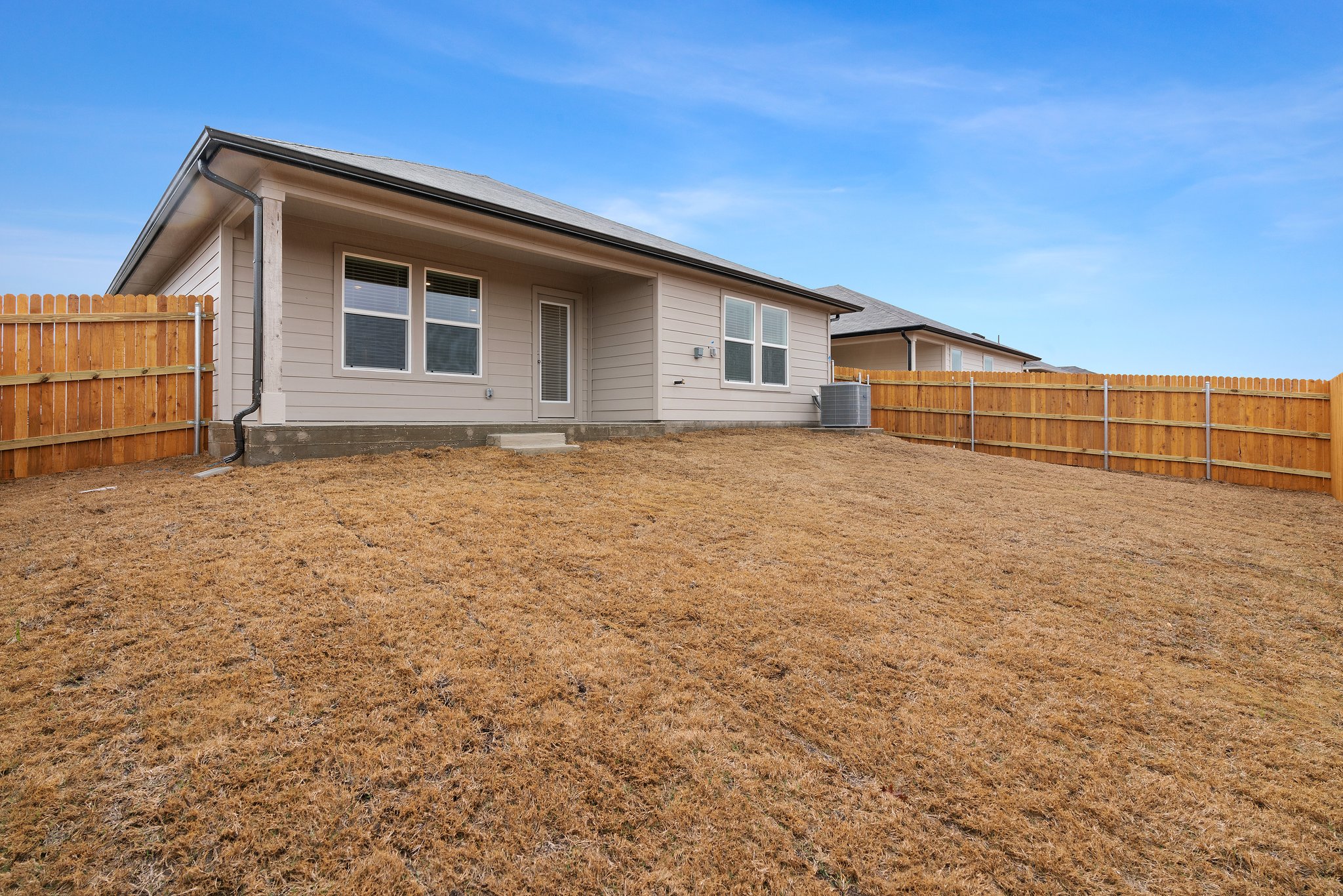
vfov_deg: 73.8
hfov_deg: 96.7
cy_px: 448
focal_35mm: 16
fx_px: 597
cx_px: 672
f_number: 8
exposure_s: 1/50
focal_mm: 16
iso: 320
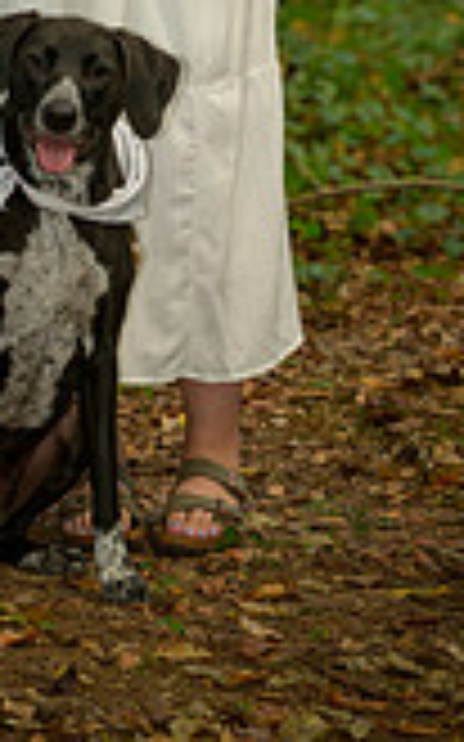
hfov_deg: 4.5
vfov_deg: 7.2
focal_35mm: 291
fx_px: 5893
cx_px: 0
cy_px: -157
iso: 200
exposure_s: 1/60
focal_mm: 105
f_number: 3.3
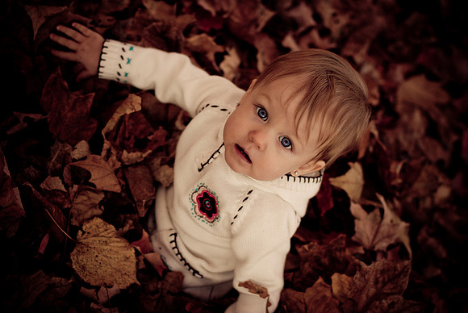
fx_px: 976
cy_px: 156
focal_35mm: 75
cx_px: 234
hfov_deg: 27.0
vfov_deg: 18.2
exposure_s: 1/320
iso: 250
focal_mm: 50
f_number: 2.5
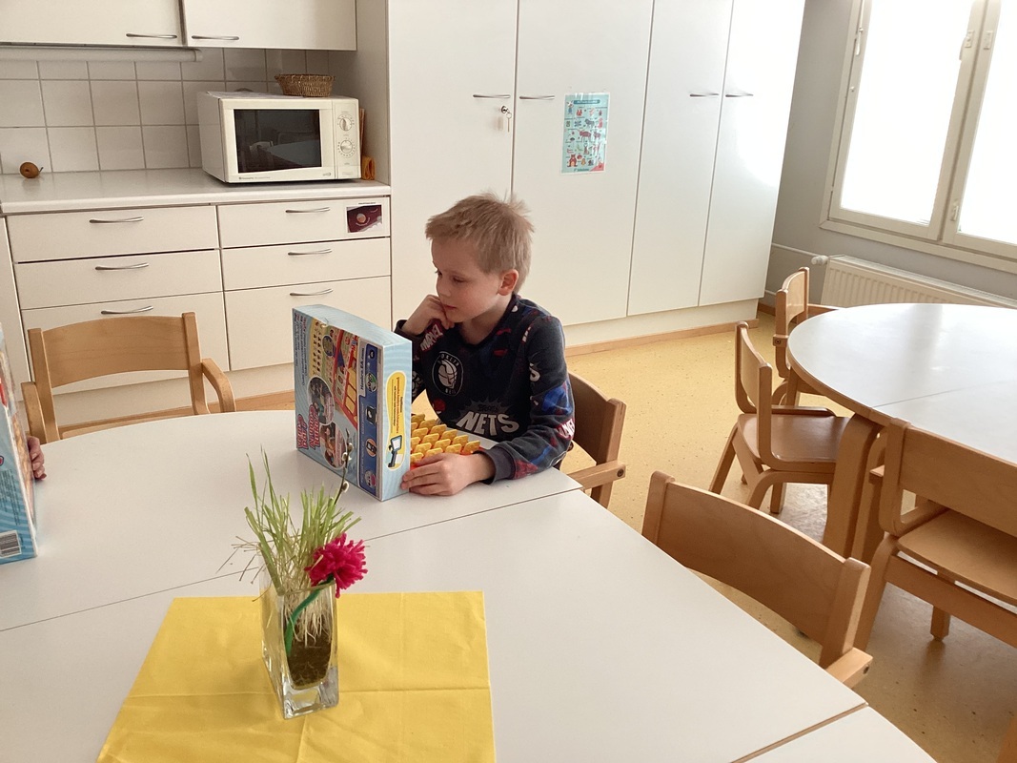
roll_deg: -2.3
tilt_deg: -21.1
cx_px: 508
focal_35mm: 31
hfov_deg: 58.4
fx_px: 911
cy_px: 382
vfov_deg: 45.4
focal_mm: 3.3
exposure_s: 1/50
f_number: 2.4
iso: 100
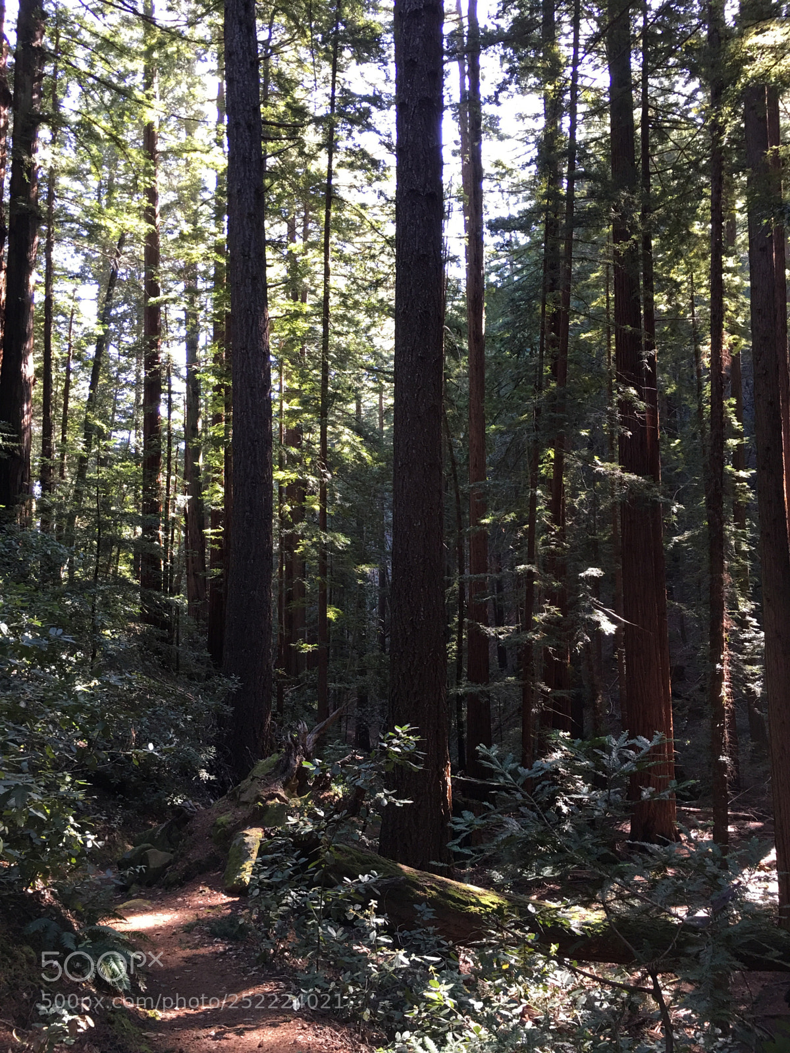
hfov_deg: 48.2
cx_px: 395
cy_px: 526
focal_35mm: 29
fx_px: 882
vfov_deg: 61.7
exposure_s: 1/15
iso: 32
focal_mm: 4.15
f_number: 2.2
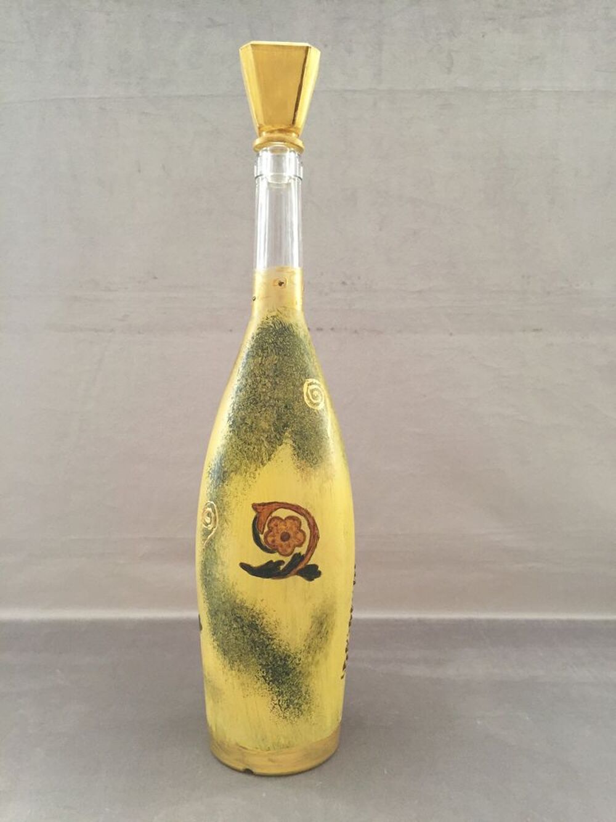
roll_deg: -0.3
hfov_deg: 48.2
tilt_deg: -1.8
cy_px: 411
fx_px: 688
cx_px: 308
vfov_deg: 61.7
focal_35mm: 29
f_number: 2.2
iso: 160
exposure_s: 1/33
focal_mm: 4.15
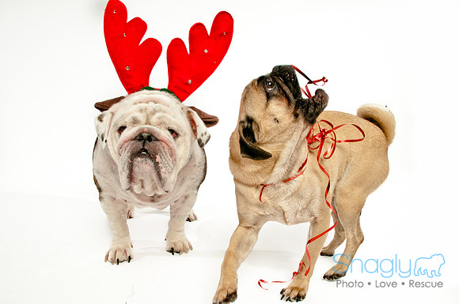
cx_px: 230
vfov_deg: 47.8
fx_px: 344
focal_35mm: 27
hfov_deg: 67.5
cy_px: 152
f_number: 14
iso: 200
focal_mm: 18
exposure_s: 1/250
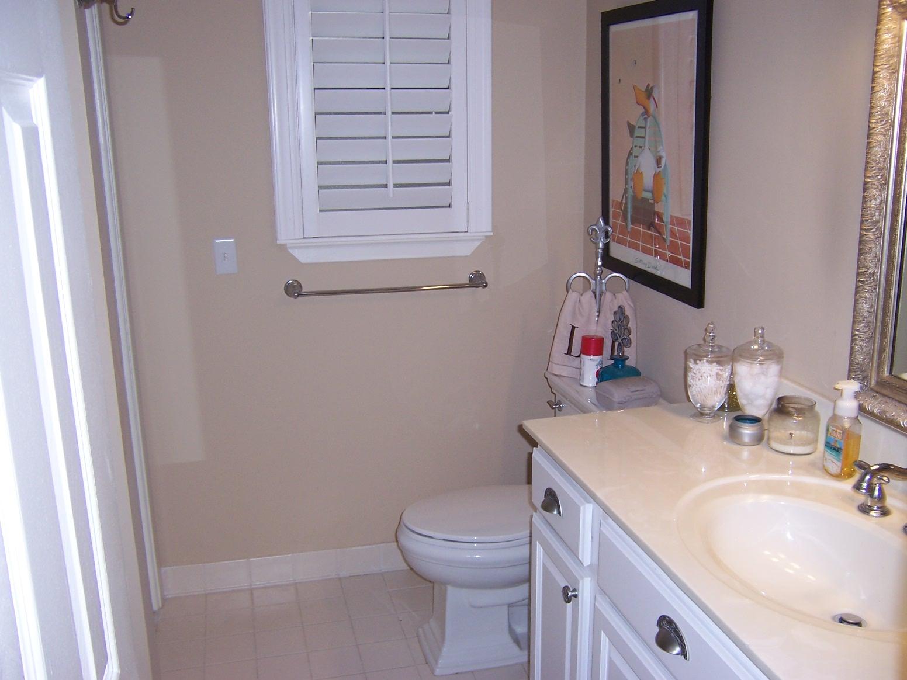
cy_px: 340
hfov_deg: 55.4
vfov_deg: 42.9
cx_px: 454
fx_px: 865
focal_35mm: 33
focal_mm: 5.5
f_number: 2.8
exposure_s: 1/60
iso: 80
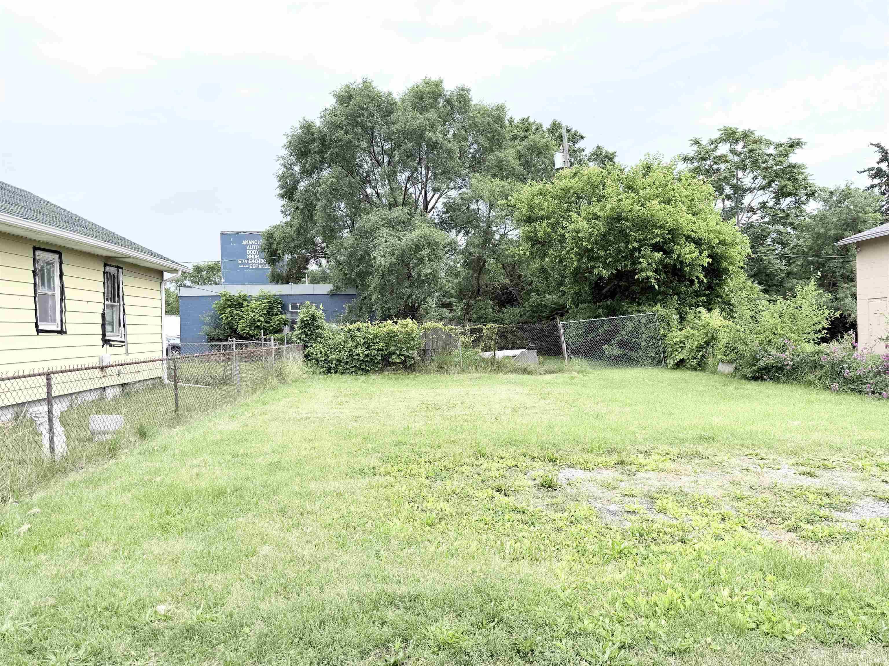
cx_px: 444
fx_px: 616
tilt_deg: +2.0
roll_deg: +2.3
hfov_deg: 71.6
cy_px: 333
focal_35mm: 24
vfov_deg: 56.8
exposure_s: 1/1727
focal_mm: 6.76
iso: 80
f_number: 1.78
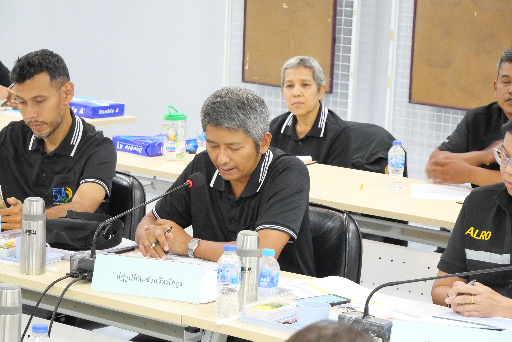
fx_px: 1765
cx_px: 256
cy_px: 171
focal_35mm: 124
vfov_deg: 11.1
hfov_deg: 16.5
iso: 3200
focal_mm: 60
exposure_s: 1/25
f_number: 5.6
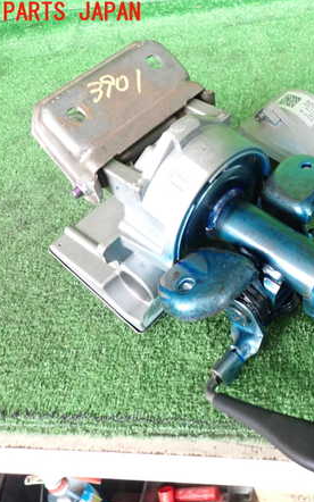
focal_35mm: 36
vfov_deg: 54.0
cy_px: 254
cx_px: 275
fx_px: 493
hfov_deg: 33.7
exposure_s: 1/30
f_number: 2
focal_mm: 4.5
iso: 320
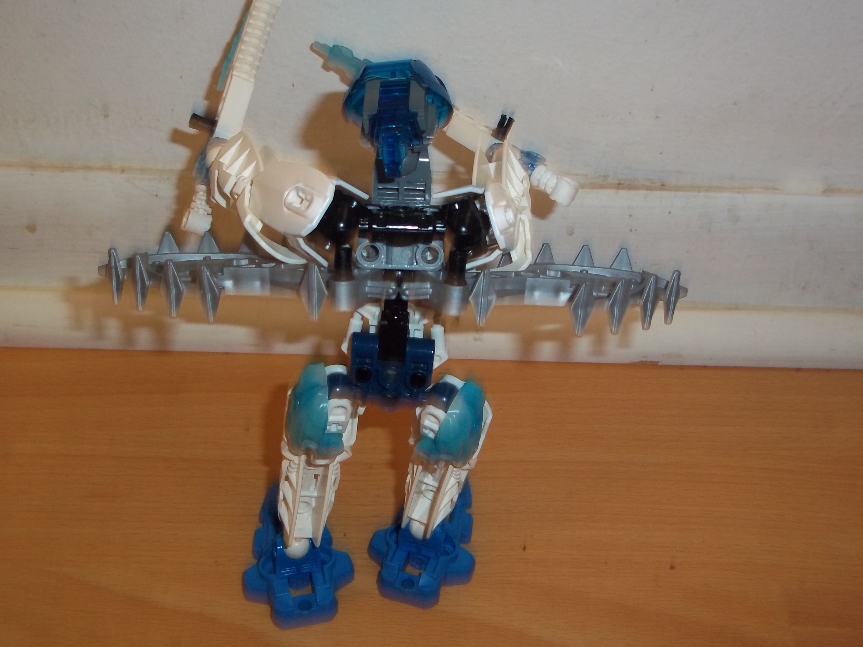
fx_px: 1122
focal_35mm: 45
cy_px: 292
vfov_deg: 32.2
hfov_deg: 42.1
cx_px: 453
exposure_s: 1/30
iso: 160
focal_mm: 6.5
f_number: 3.1
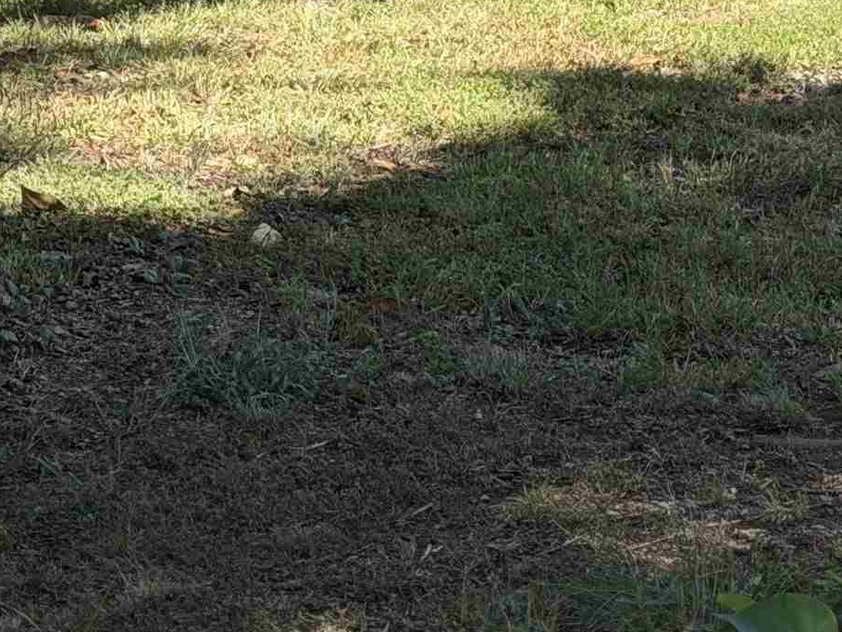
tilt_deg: -1.4
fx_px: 3942
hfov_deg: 12.1
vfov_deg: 8.9
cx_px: 795
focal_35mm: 162
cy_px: -413
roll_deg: +0.0
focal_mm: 6.76
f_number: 1.78
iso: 64
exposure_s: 1/1116
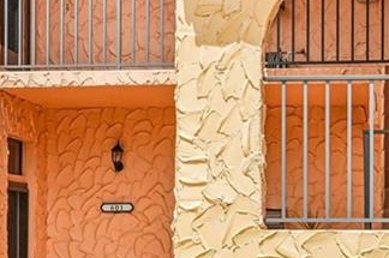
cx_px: 134
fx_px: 1057
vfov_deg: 13.9
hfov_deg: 20.8
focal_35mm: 98
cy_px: 105
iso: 400
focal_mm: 31
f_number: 8
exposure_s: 1/1000
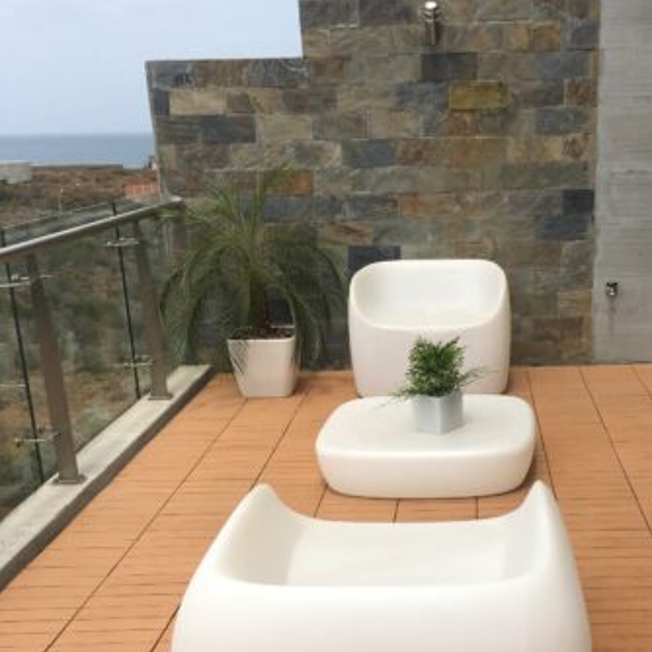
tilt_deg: -16.3
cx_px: 437
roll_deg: +0.9
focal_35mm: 46
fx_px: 980
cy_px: 428
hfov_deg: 36.4
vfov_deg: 36.5
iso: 25
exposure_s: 1/2404
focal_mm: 4.15
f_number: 2.2
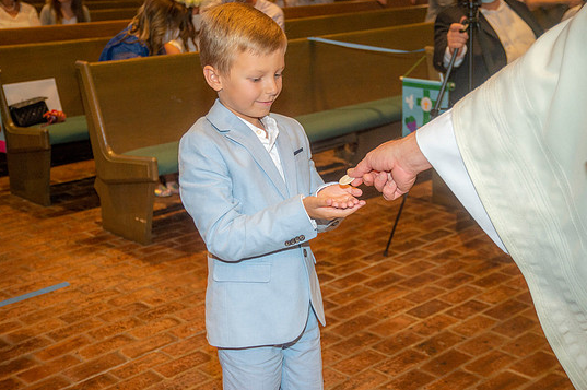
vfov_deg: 25.0
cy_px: 180
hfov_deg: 36.9
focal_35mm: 54
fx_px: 880
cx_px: 301
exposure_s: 1/200
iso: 1600
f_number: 5.6
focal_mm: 50
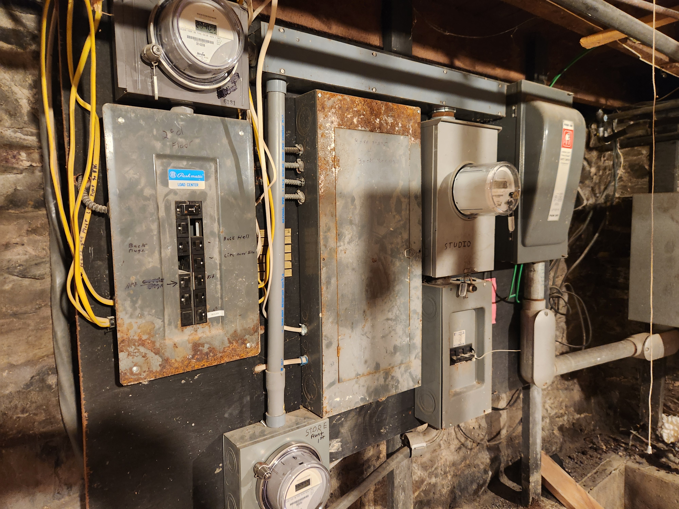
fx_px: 451
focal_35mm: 23
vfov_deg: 58.9
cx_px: 340
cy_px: 254
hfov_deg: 73.9
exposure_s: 1/24
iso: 500
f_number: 1.8
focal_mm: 5.4
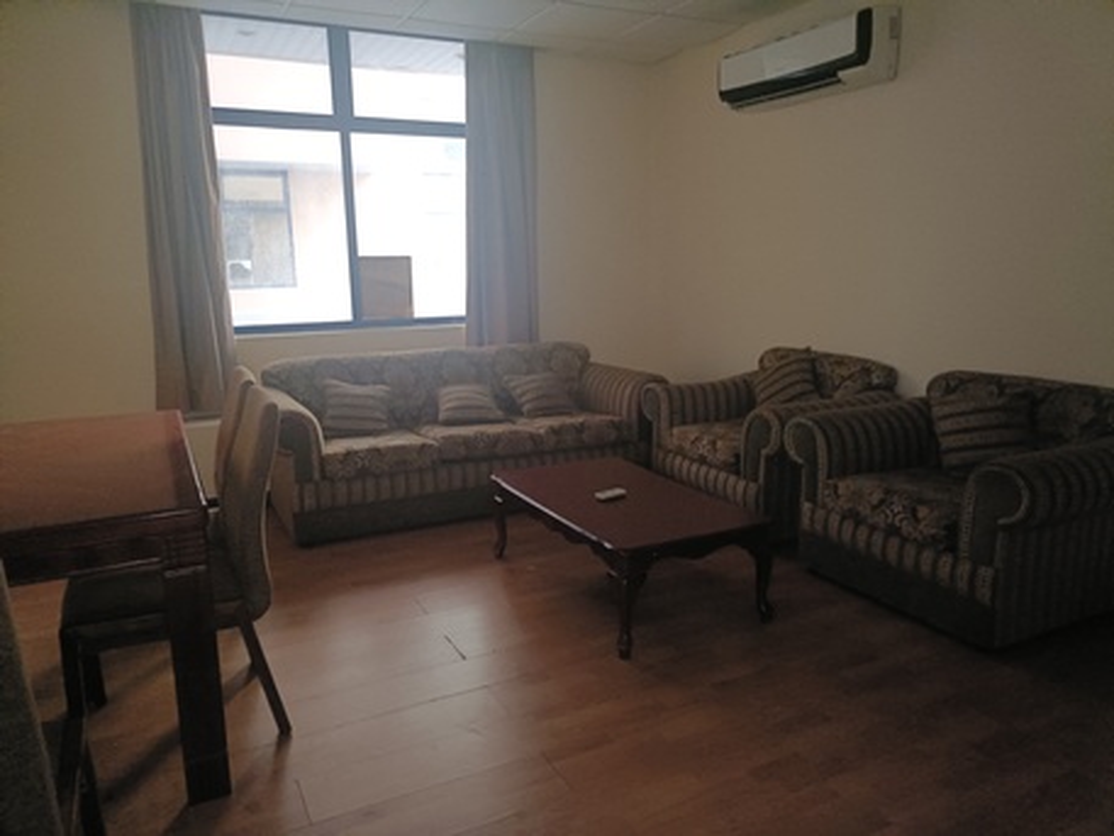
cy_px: 418
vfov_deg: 54.9
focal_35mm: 25
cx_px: 557
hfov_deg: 69.4
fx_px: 805
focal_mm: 4.7
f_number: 1.7
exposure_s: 1/25
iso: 3257
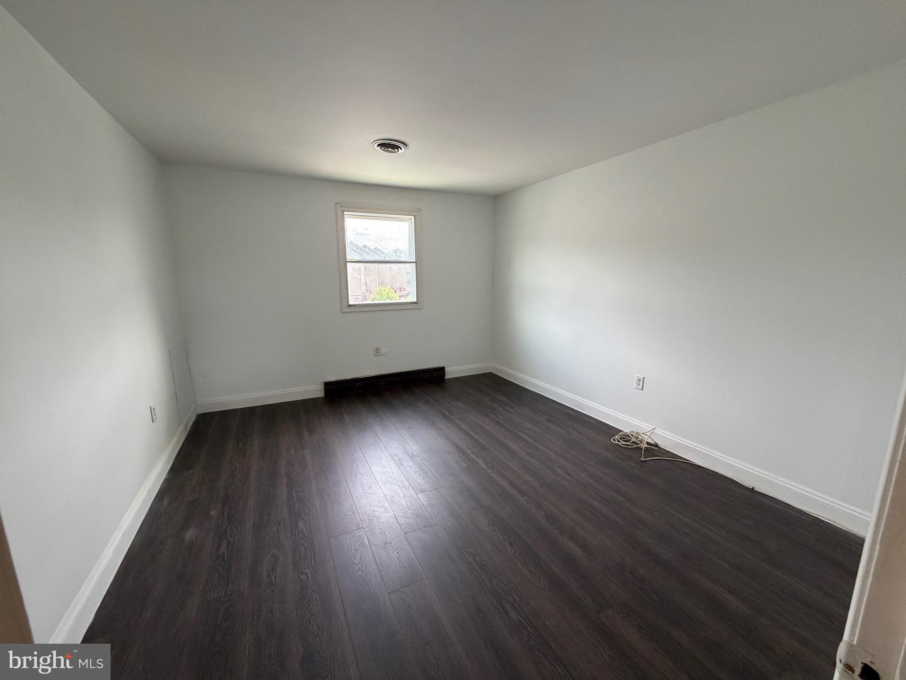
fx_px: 366
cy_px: 340
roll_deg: +0.2
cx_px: 453
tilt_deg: -9.6
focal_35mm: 14
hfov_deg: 102.1
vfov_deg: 85.7
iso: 250
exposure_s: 1/121
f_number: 2.2
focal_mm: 2.22
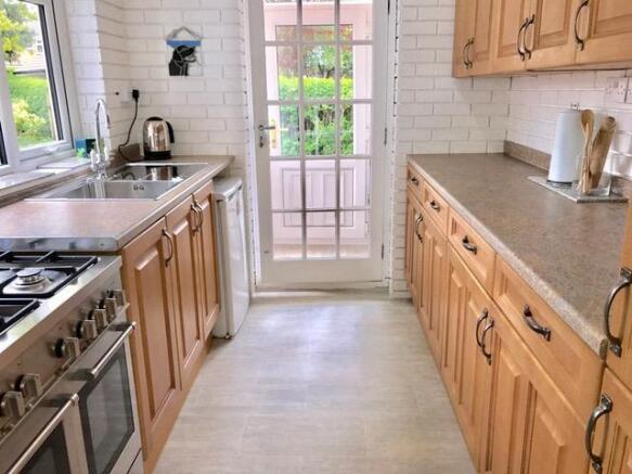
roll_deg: +1.1
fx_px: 511
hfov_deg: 63.5
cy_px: 237
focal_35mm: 28
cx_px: 316
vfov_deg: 49.7
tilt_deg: -15.1
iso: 20
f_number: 1.8
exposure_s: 1/105
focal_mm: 3.99
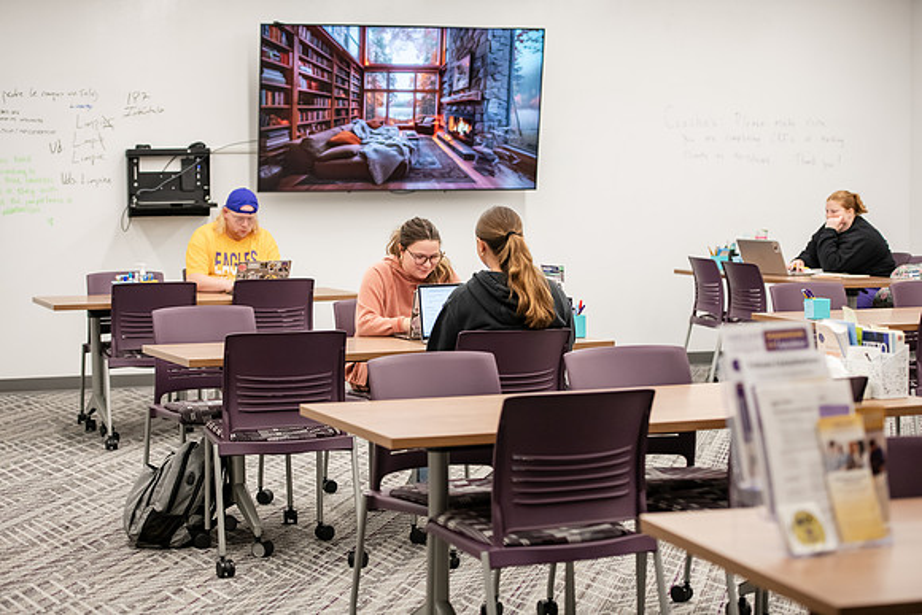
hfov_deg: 28.8
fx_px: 1793
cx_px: 461
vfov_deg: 19.5
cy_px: 308
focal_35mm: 70
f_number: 3.2
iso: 1250
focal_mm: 70
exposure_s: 1/200
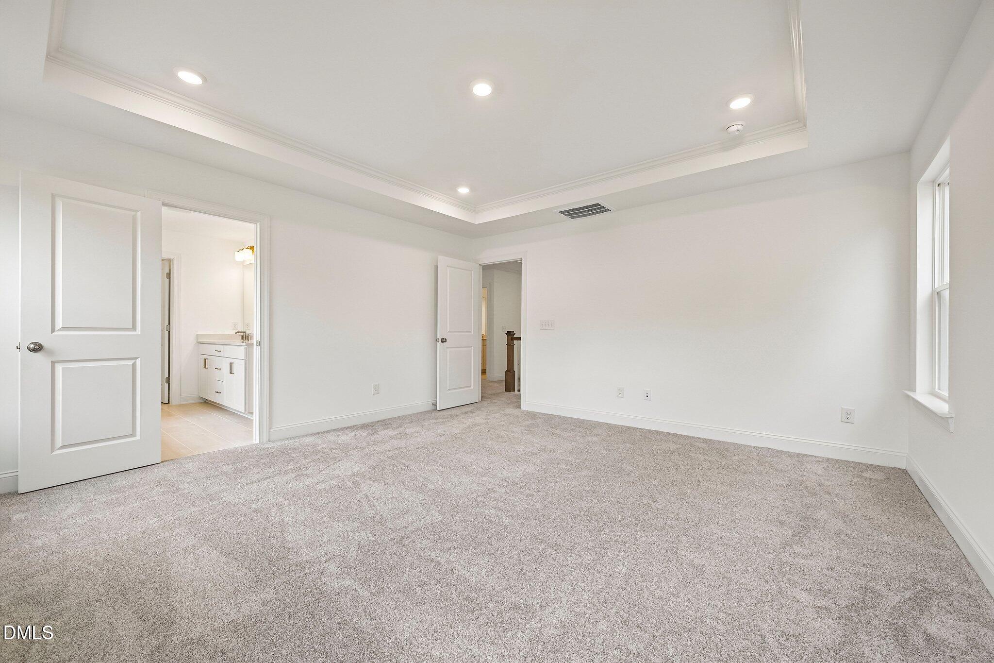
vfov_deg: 81.2
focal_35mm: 14
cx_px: 497
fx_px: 386
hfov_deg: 104.3
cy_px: 332
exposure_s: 1/20
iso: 100
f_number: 8
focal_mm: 14
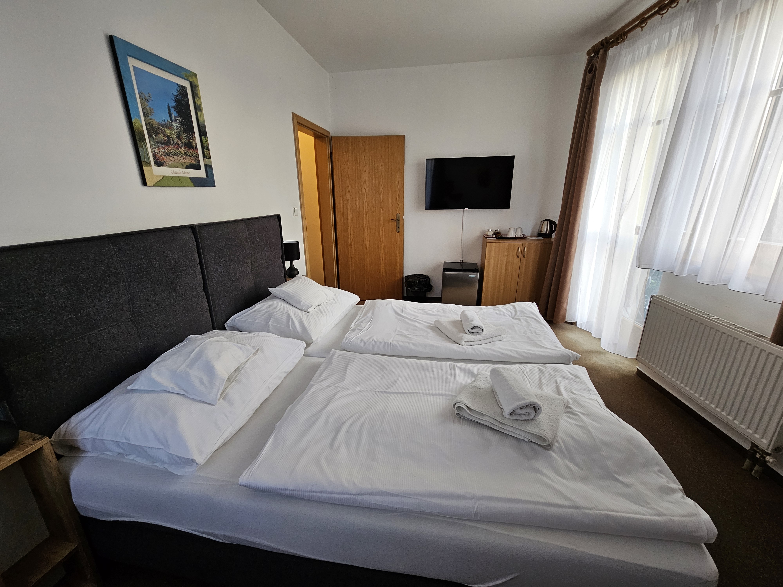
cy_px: 294
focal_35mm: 13
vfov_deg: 89.9
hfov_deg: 106.2
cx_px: 392
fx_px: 294
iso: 160
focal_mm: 2.2
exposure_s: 1/50
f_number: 2.2
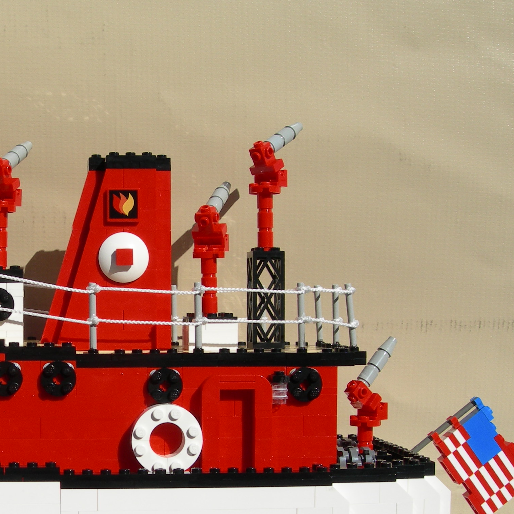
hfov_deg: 24.8
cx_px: 74
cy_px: 371
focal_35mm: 68
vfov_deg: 25.1
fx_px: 1142
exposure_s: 1/1100
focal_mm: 7.8
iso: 50
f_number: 4.8
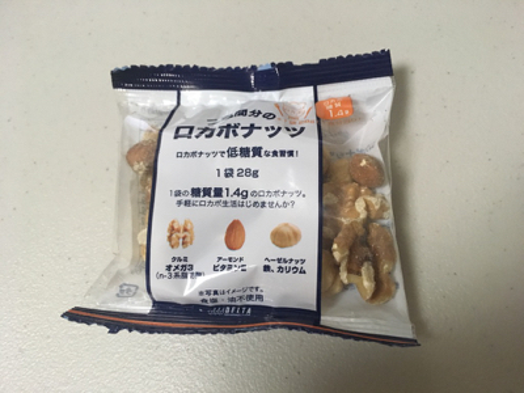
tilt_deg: -65.3
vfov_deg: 48.2
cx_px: 262
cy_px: 196
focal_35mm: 29
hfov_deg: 61.7
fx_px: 439
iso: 200
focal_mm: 4.15
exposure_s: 1/30
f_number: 2.2
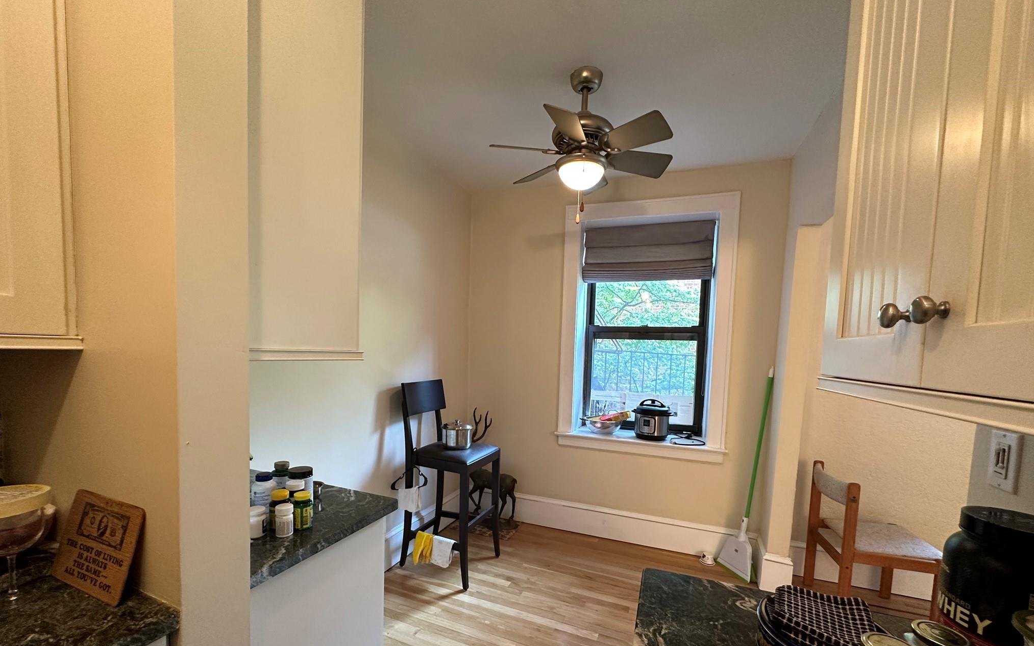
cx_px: 514
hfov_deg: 101.5
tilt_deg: -5.0
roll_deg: -2.7
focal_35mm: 15
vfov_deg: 74.1
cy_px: 381
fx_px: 423
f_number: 2.2
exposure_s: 1/60
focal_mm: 2.22
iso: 250
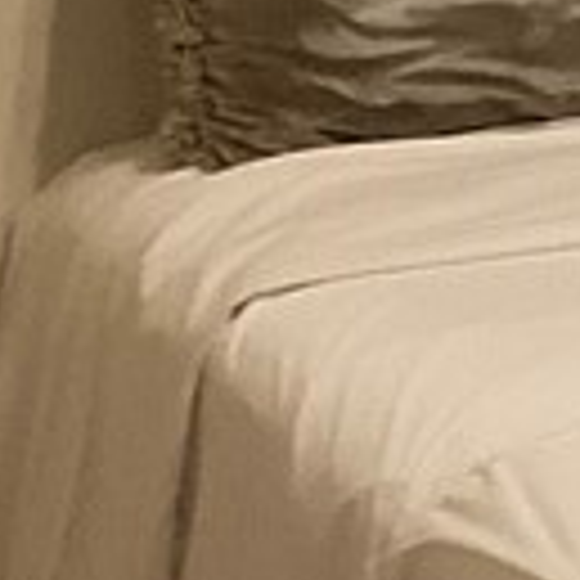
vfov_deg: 8.1
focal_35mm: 203
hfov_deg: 7.7
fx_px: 3848
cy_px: -647
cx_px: 1614
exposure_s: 1/60
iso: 160
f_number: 1.8
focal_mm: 3
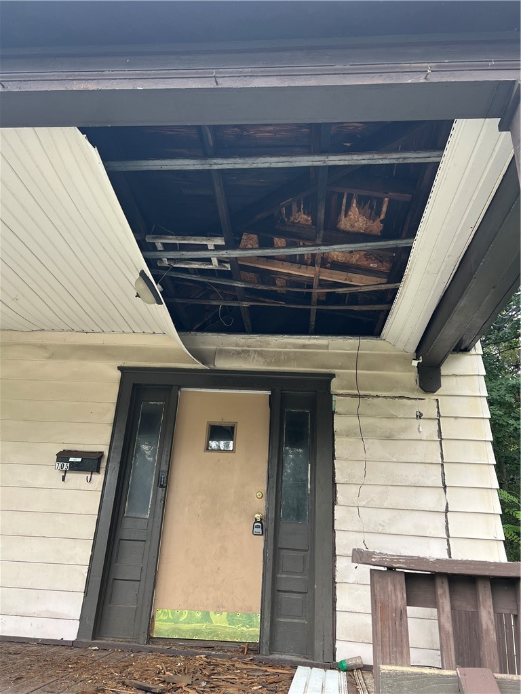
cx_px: 260
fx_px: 522
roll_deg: -2.7
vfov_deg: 67.3
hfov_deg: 53.1
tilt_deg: +24.3
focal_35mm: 26
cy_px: 347
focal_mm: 5.7
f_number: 1.5
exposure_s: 1/121
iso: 64
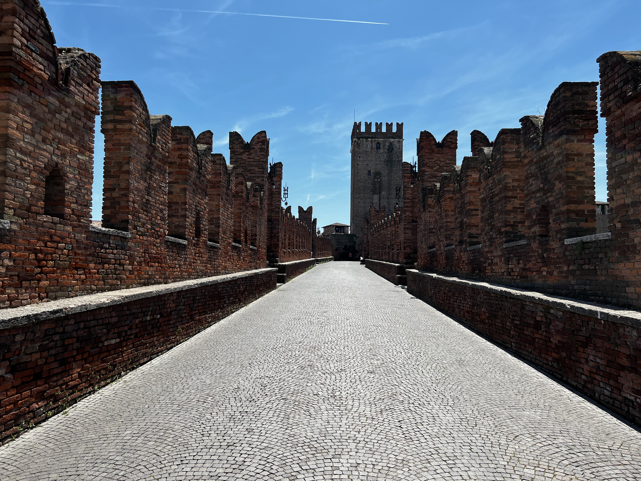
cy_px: 240
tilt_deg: +4.0
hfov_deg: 67.3
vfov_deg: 53.1
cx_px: 320
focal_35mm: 26
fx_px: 481
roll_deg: -0.4
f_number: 1.5
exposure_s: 1/4115
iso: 50
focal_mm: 5.7
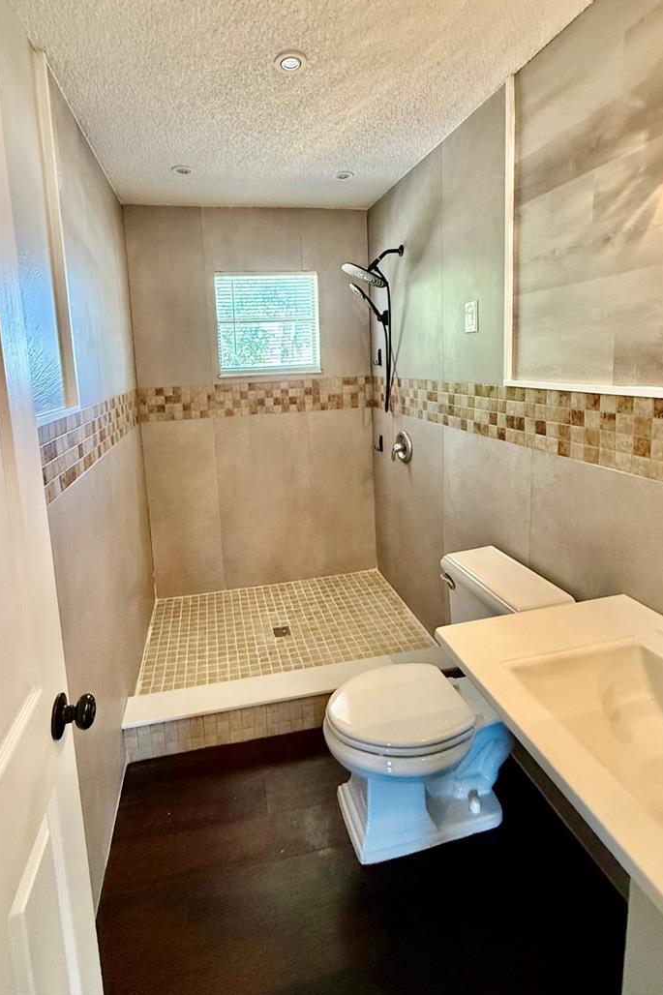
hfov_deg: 70.2
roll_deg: +2.6
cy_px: 418
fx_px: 470
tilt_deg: -6.4
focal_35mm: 17
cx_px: 292
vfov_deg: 92.5
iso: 640
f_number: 2.2
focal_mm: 2.22
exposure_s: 1/120
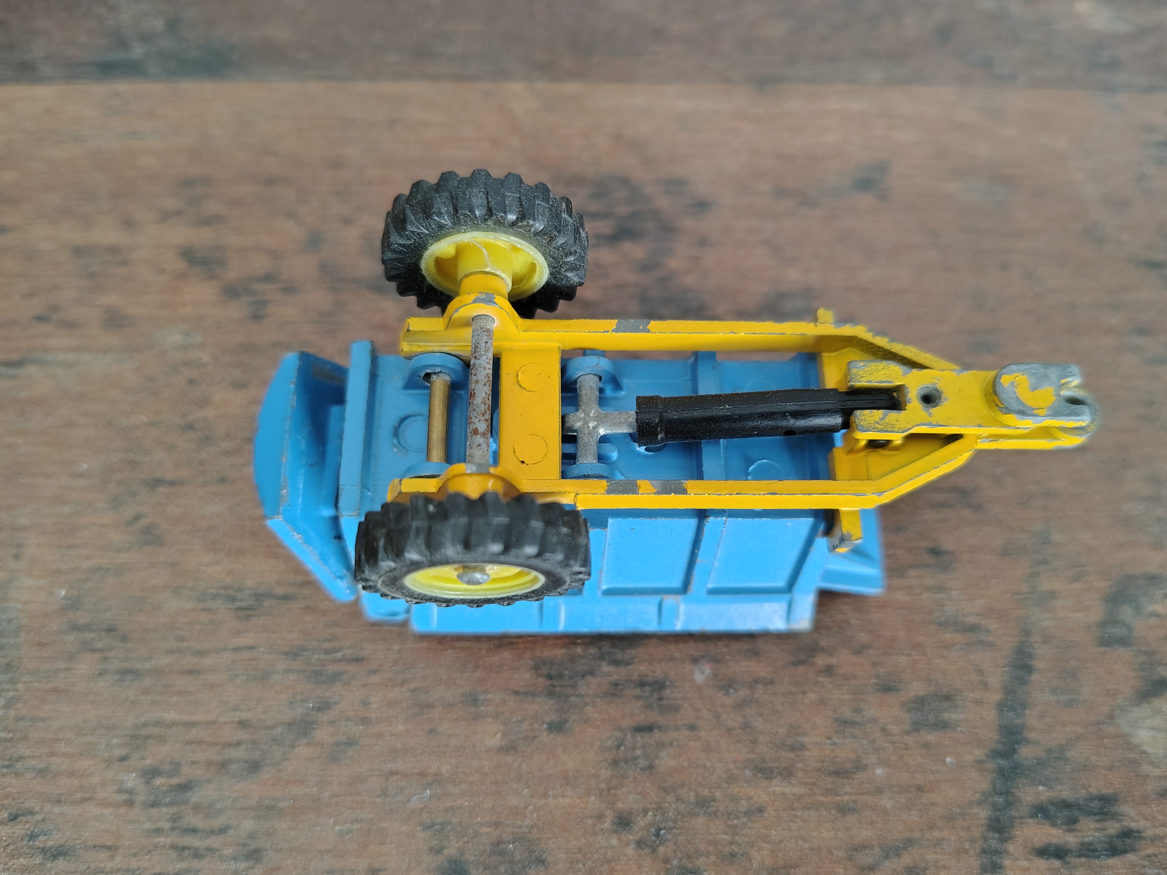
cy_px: 451
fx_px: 910
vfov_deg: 51.3
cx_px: 621
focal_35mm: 27
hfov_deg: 65.3
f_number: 1.8
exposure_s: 1/50
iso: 665
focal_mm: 5.56
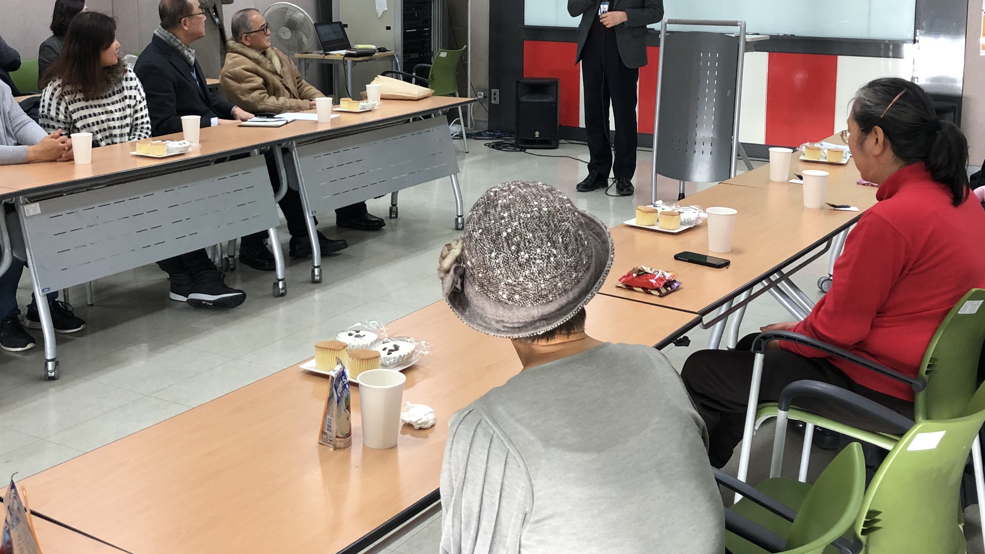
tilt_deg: -7.5
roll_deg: -0.1
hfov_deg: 44.5
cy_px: 112
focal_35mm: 46
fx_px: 1201
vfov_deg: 25.5
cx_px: 438
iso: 40
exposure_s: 1/30
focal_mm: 4
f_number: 1.8
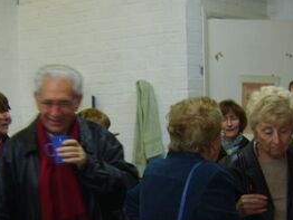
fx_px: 737
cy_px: 213
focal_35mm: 87
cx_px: 132
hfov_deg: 22.5
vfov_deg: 16.7
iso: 50
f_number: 2.8
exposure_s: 1/30
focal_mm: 7.8
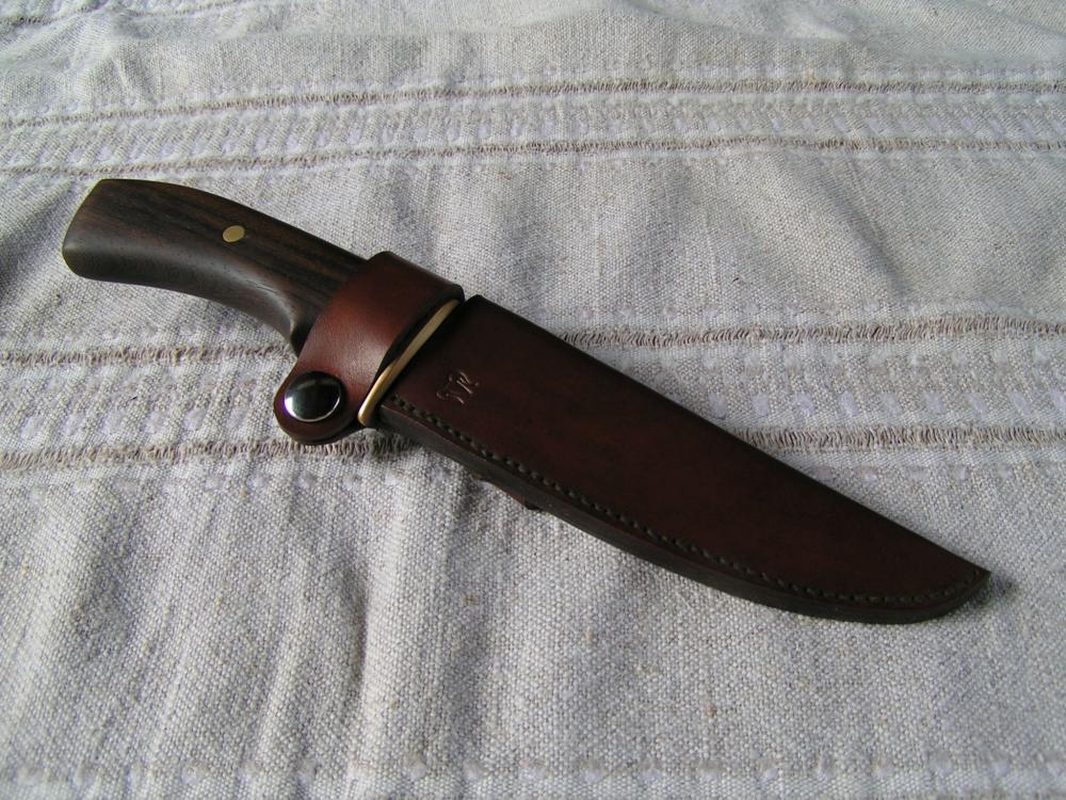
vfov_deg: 37.7
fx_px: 1170
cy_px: 400
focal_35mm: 38
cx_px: 533
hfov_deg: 49.0
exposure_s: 1/60
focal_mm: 5.8
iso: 50
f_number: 4
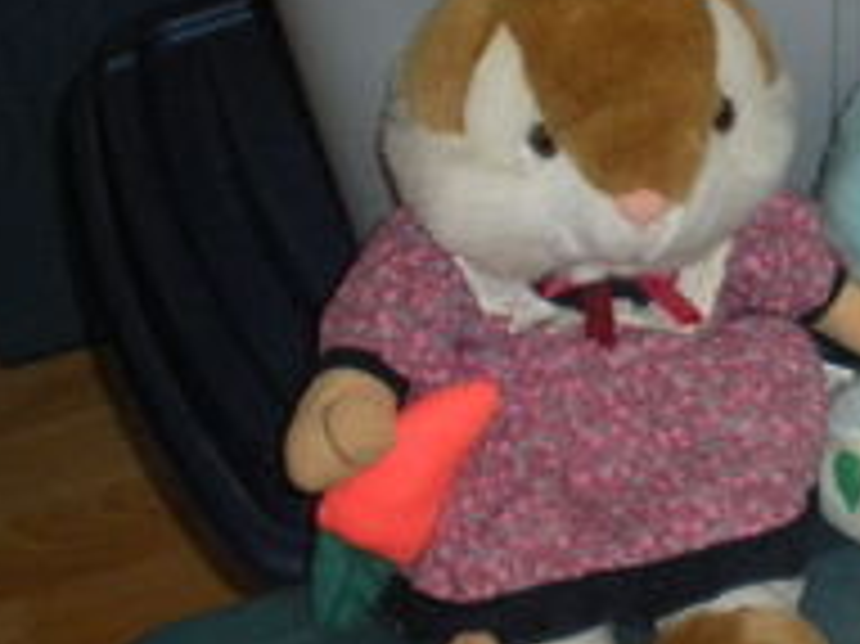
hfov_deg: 21.0
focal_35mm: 88
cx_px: 973
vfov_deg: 16.8
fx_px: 2185
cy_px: 351
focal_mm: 6.3
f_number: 3.5
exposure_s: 1/60
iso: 400
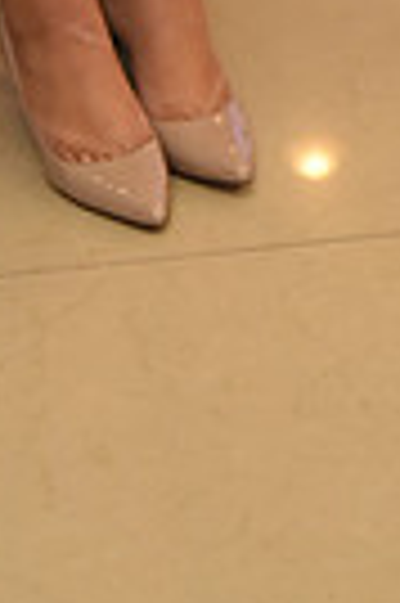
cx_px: -204
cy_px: -657
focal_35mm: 238
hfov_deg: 5.7
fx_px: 3977
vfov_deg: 8.2
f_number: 2.8
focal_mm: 55
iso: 1250
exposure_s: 1/125
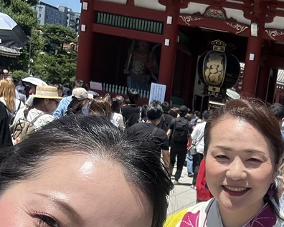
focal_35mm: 58
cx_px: 275
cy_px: 243
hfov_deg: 30.5
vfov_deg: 24.6
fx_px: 488
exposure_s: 1/1497
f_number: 1.9
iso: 25
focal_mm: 2.69
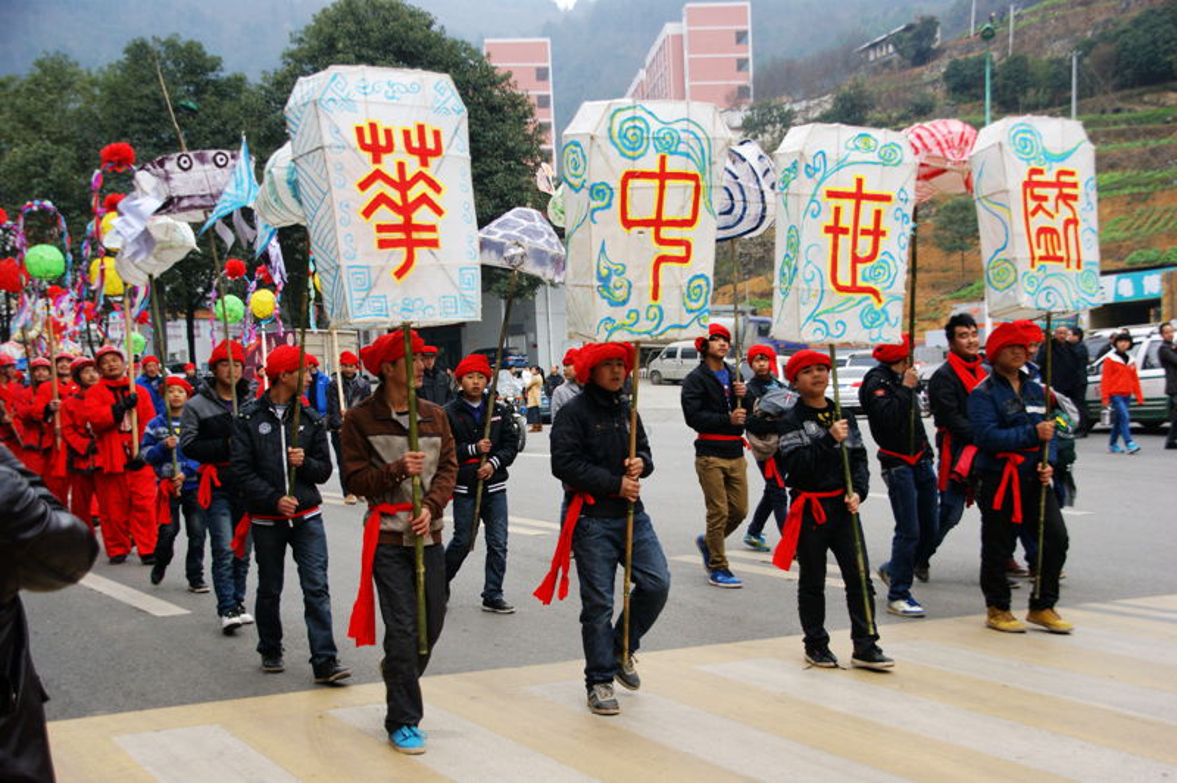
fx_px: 1372
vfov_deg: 31.8
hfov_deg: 46.4
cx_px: 588
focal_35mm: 42
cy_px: 392
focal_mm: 28
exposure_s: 1/320
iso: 200
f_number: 4.5
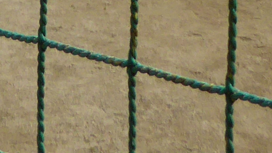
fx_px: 1363
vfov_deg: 5.5
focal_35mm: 189
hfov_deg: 11.4
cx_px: 67
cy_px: -480
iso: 100
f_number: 3.3
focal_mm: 4.3
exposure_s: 1/1300
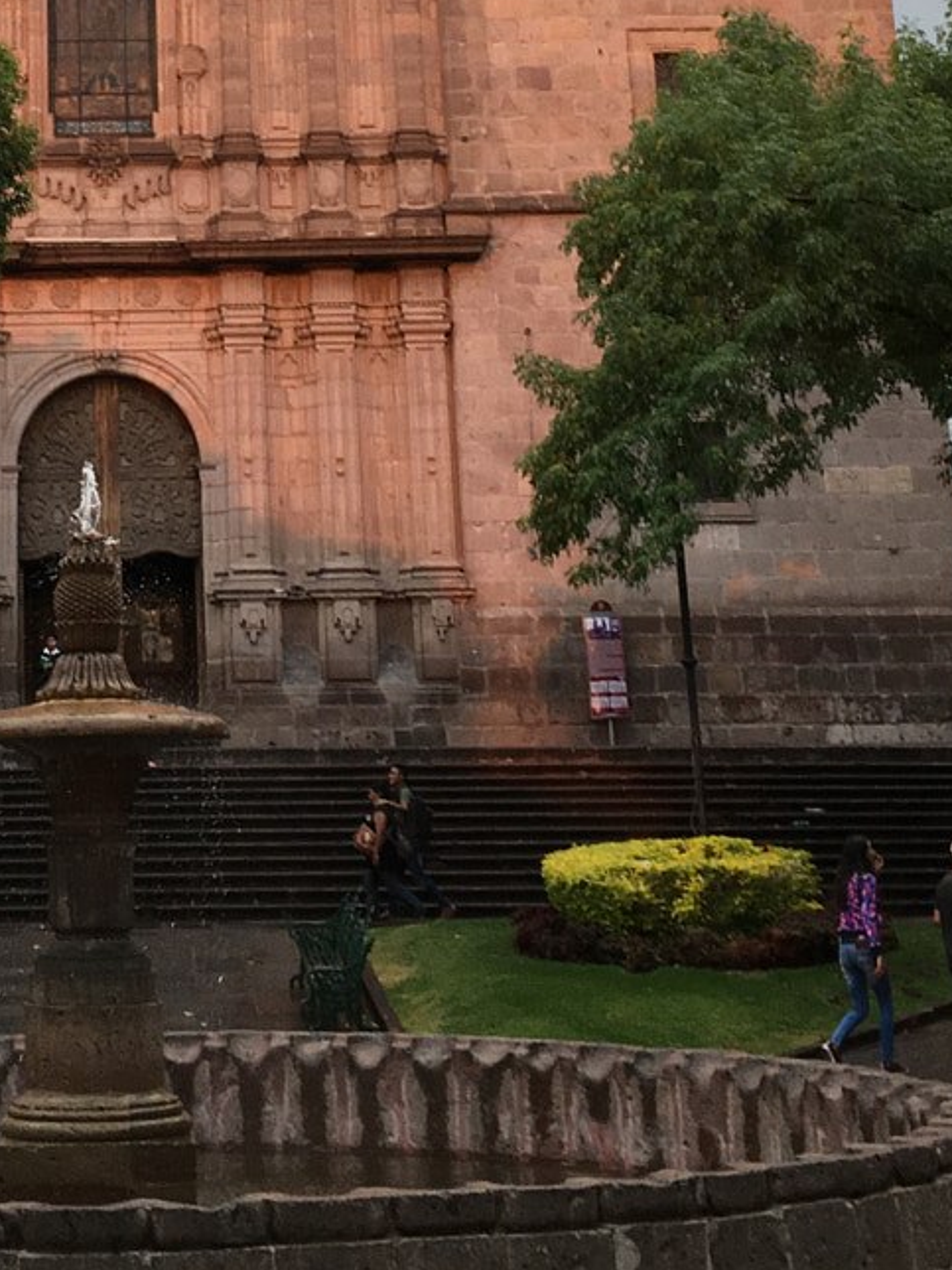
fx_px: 2640
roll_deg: +3.3
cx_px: 102
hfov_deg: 20.1
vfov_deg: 25.6
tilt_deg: +18.3
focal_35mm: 72
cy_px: -20
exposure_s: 1/120
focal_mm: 4.15
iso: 25
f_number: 2.2
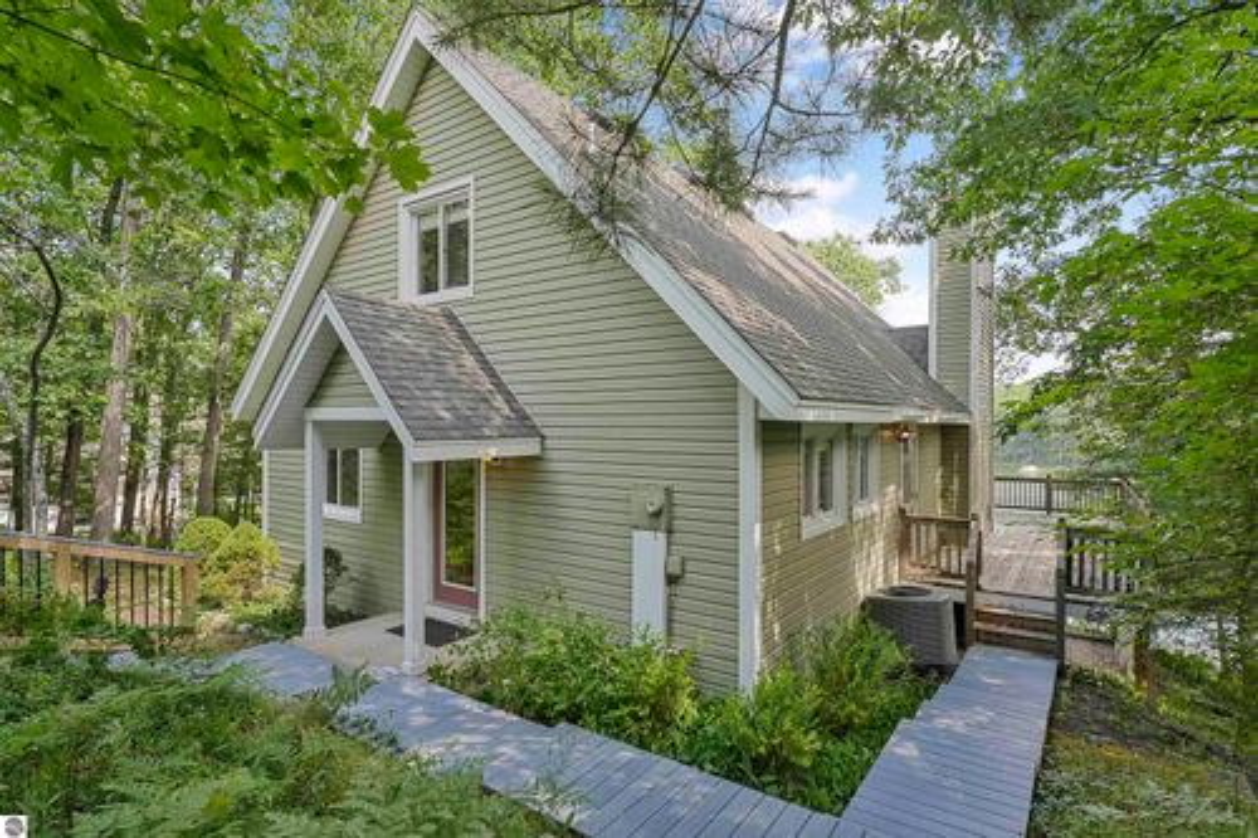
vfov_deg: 67.1
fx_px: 632
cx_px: 629
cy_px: 419
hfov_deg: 89.7
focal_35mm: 18
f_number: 10
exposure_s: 1/250
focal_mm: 18.1
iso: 2000
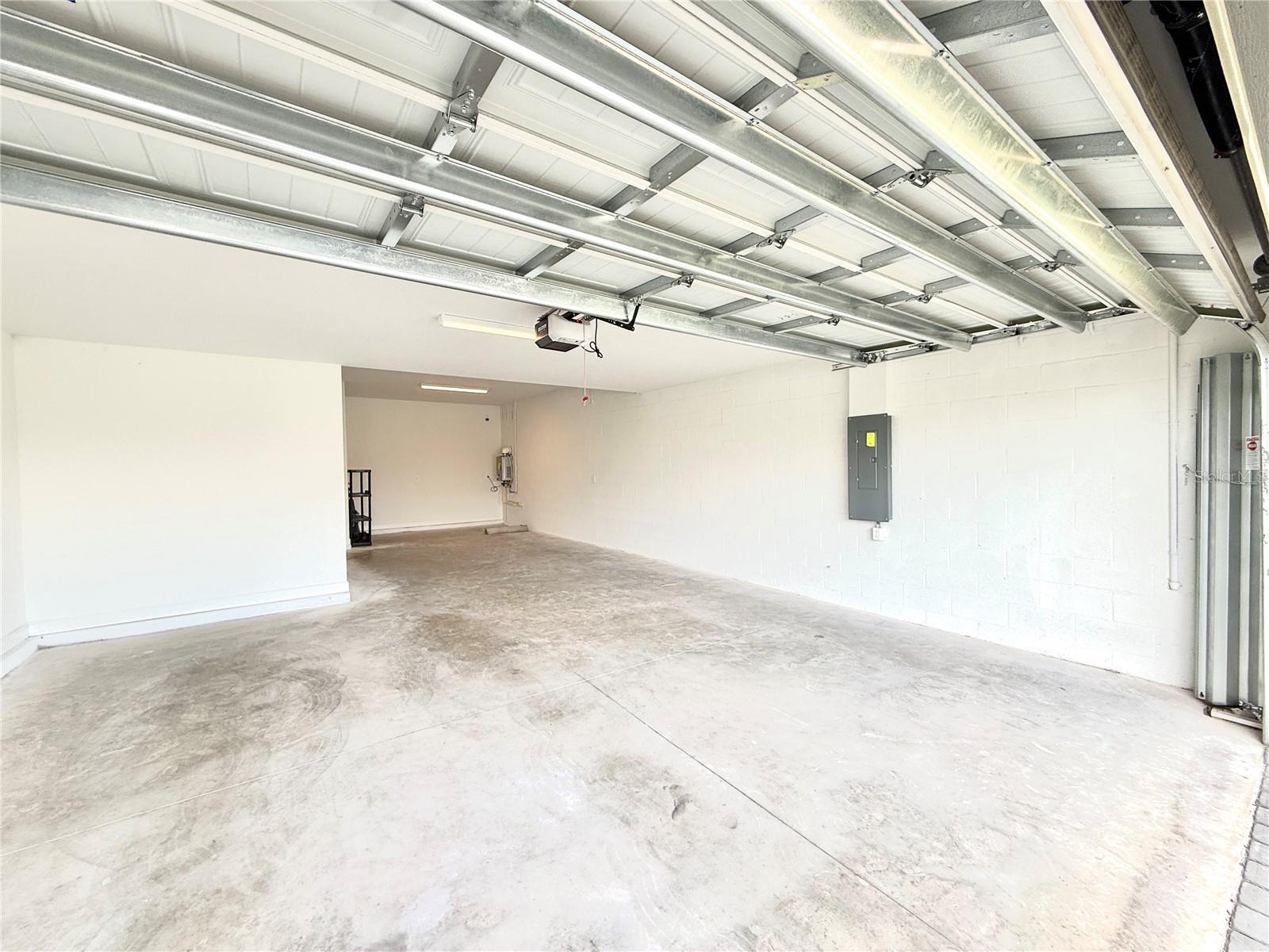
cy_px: 476
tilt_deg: -0.9
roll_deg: +1.7
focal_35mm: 14
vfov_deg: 85.7
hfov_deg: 102.1
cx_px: 634
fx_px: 513
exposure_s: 1/217
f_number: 2.2
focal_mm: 2.22
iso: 64
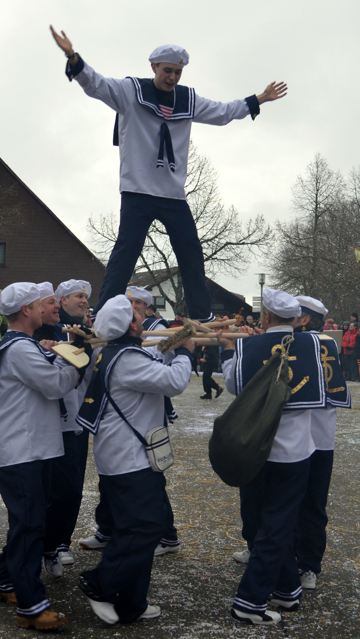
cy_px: 324
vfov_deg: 44.1
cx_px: 163
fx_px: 790
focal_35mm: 47
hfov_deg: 25.7
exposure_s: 1/125
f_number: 5.6
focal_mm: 29
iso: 250
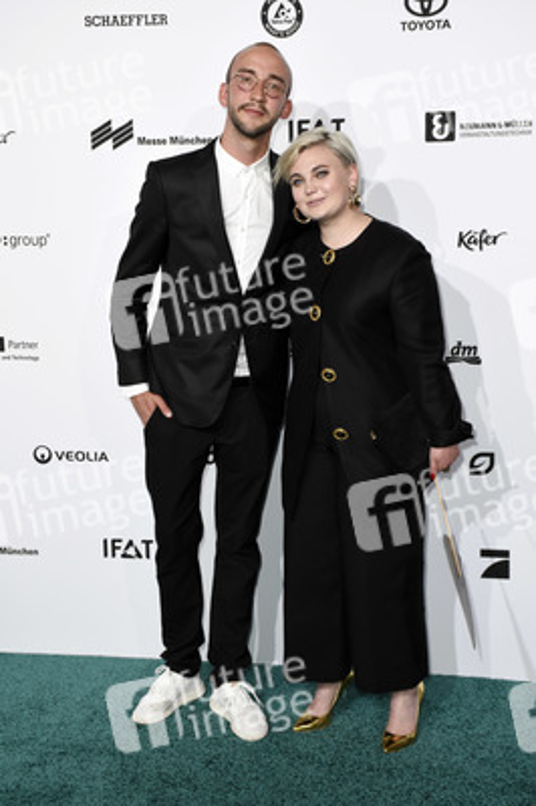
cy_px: 403
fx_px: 1275
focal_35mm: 57
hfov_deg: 23.7
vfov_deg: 35.1
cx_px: 268
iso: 1000
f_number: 6.3
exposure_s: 1/125
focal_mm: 38
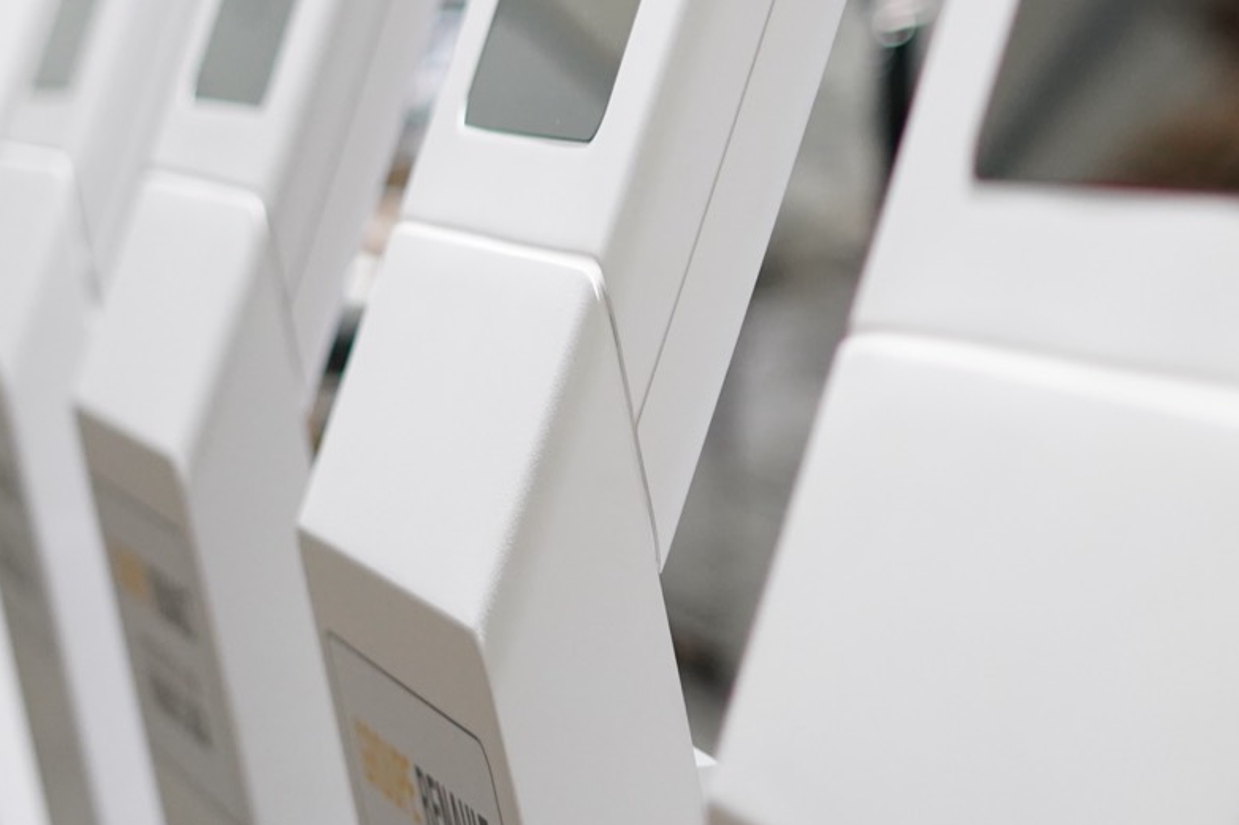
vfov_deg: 10.4
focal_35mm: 131
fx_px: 4507
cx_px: 1035
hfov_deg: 15.5
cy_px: 165
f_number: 1.8
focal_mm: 50
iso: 2500
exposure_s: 1/125
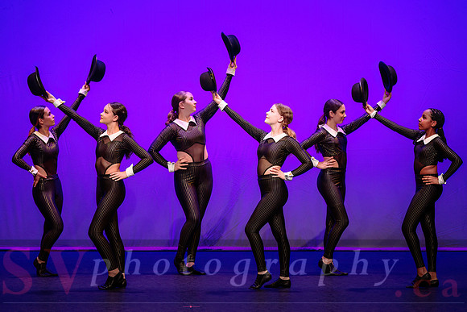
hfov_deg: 11.5
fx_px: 2327
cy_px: 161
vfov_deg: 7.7
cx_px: 244
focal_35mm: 179
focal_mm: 170
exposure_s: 1/320
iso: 1250
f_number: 3.5
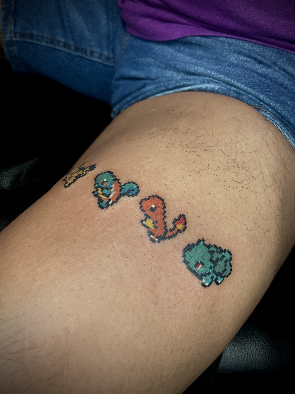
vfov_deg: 67.3
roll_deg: -8.8
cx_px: 148
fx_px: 295
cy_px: 197
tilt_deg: -43.6
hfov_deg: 53.1
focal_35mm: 26
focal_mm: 5.1
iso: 400
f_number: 1.6
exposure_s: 1/40
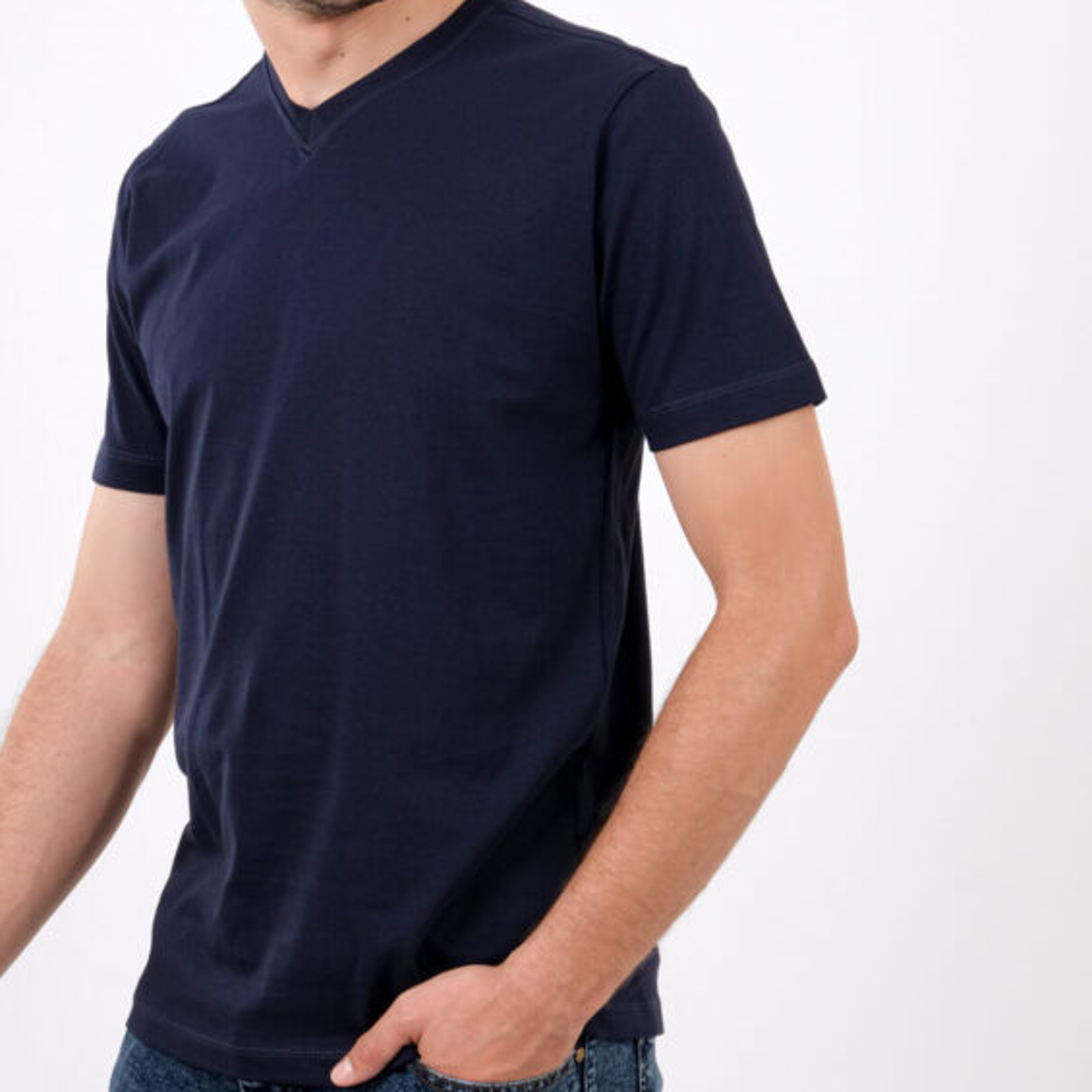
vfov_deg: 14.4
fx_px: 4319
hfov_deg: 14.4
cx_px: 352
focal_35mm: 121
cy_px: 491
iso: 80
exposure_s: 1/125
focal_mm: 44.4
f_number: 11
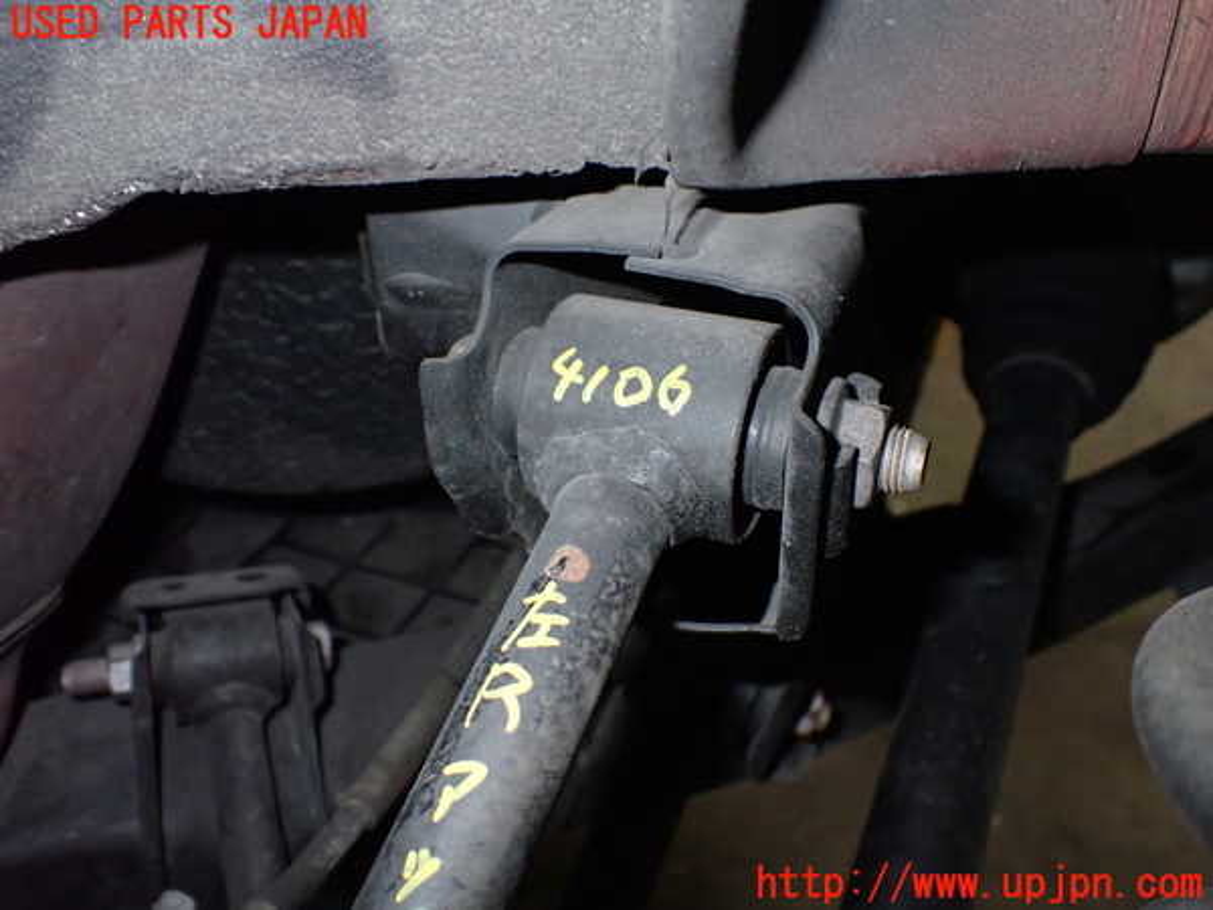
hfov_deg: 60.0
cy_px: 455
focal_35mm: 30
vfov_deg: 46.8
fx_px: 1051
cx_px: 606
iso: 800
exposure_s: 1/30
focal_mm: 5.4
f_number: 6.3
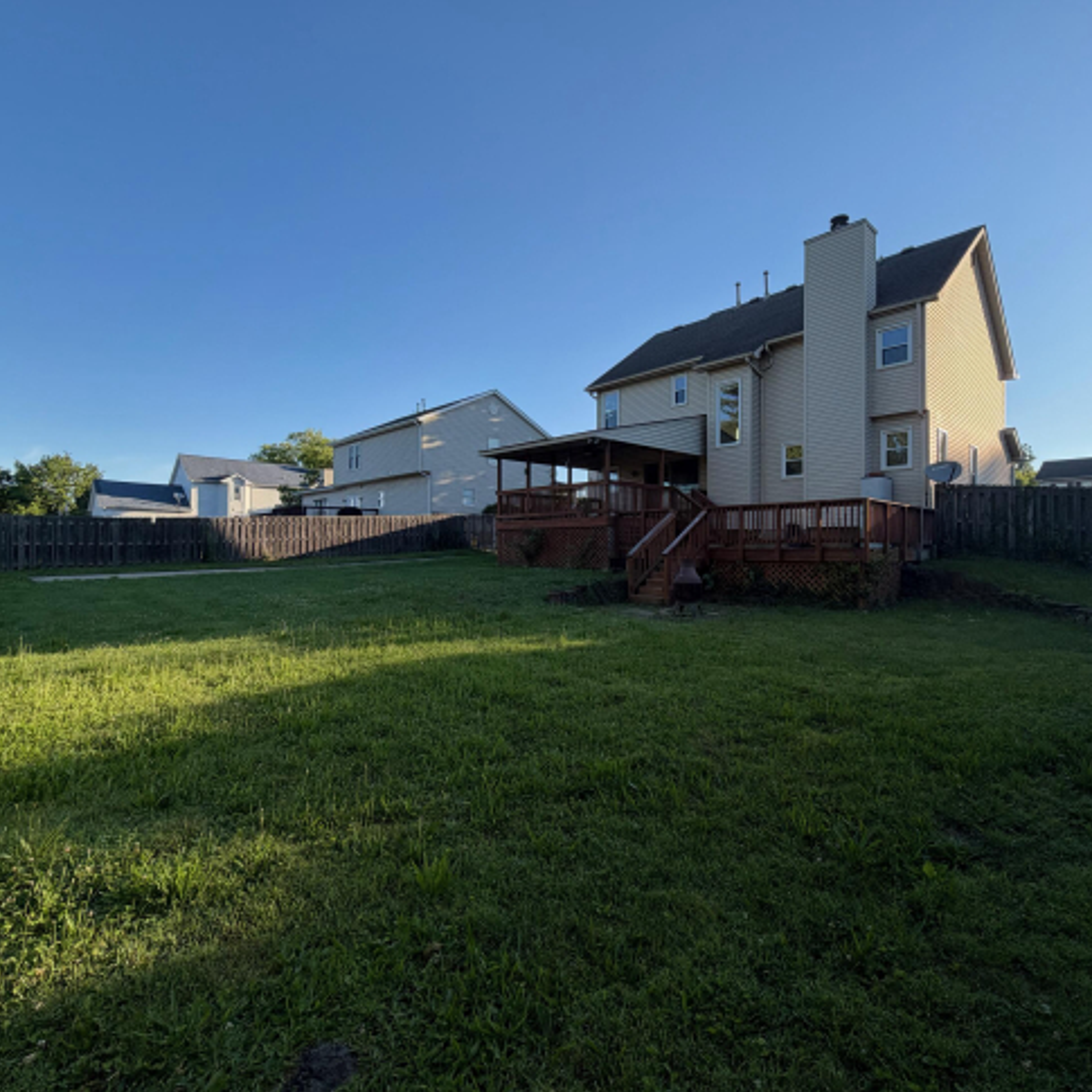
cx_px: 598
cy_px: 545
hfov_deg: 83.7
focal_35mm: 17
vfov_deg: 84.0
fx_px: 607
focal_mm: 2.22
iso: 40
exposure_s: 1/596
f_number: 2.2
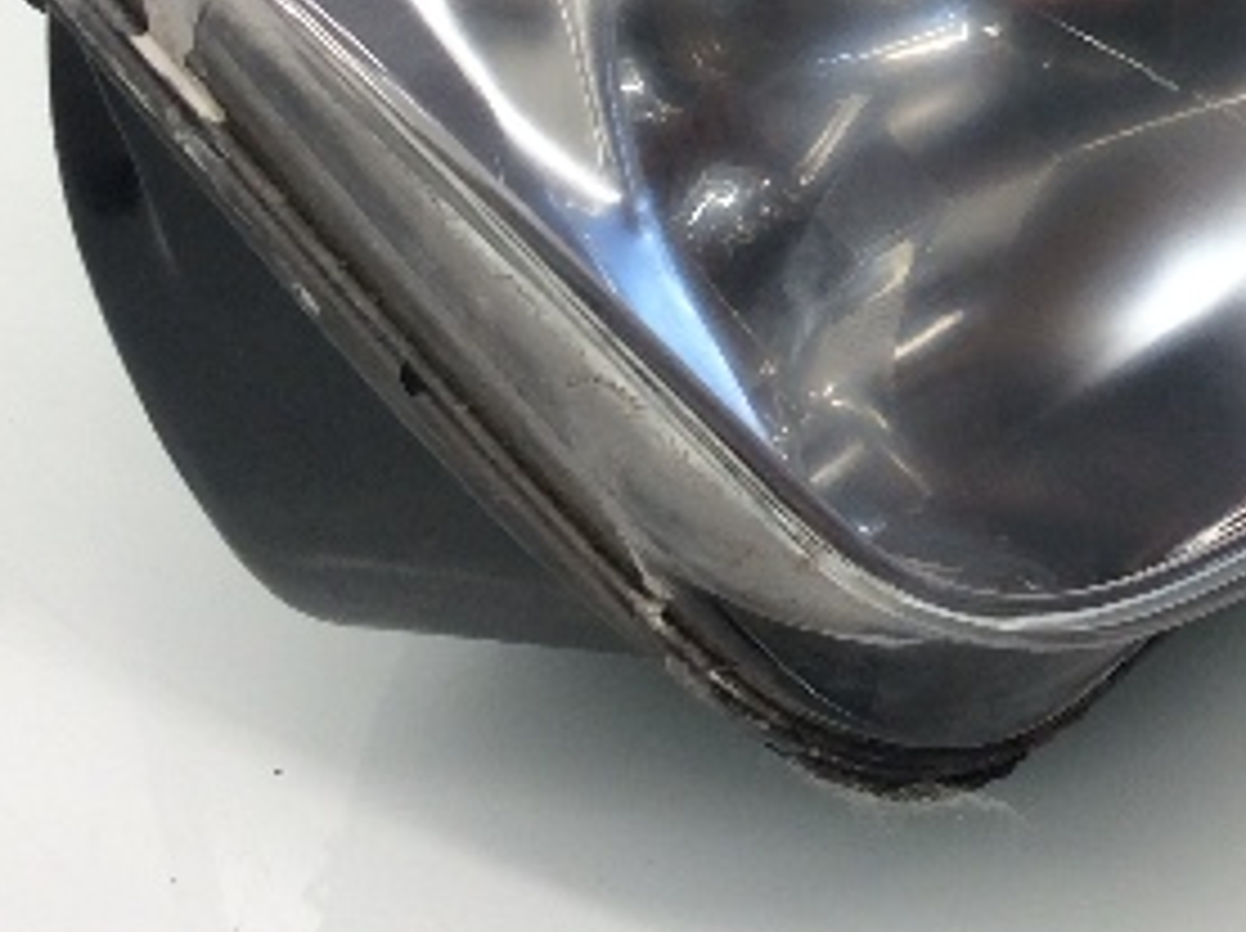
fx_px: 2660
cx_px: 900
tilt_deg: -28.7
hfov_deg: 26.1
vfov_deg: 19.3
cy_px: -14
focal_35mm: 74
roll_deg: +0.3
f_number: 2.4
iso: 40
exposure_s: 1/60
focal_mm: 3.3
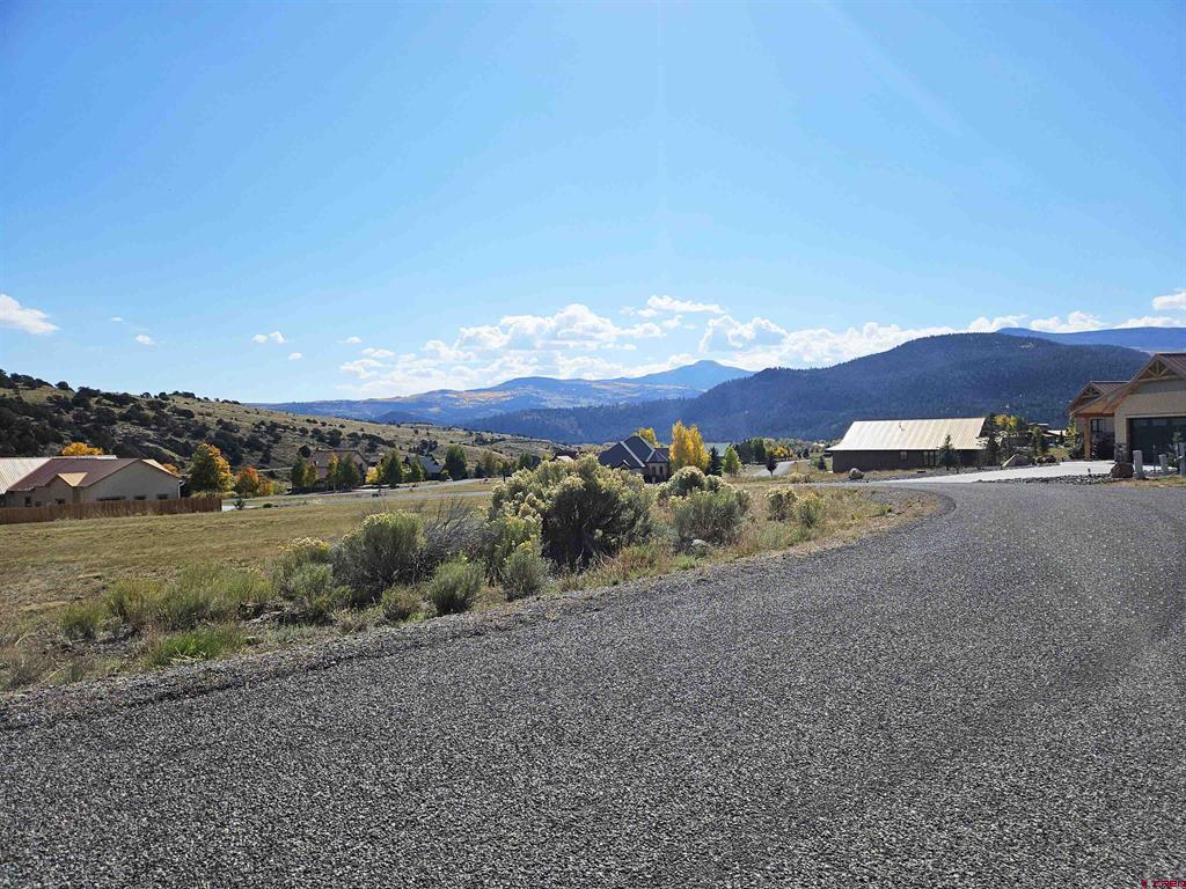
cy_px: 444
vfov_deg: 58.9
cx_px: 593
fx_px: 788
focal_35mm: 23
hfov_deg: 73.9
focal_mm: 5.4
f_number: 1.8
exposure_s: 1/4268
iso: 25
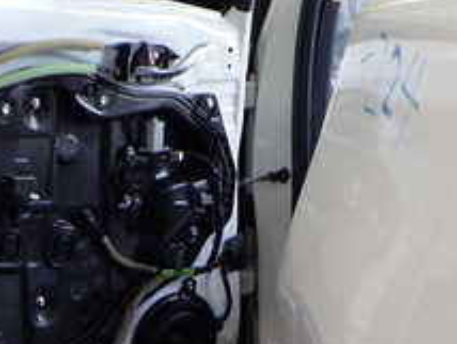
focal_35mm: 84
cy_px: 118
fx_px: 1110
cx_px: 45
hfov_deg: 22.7
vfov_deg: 17.6
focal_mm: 5.4
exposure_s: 1/125
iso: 200
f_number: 2.3
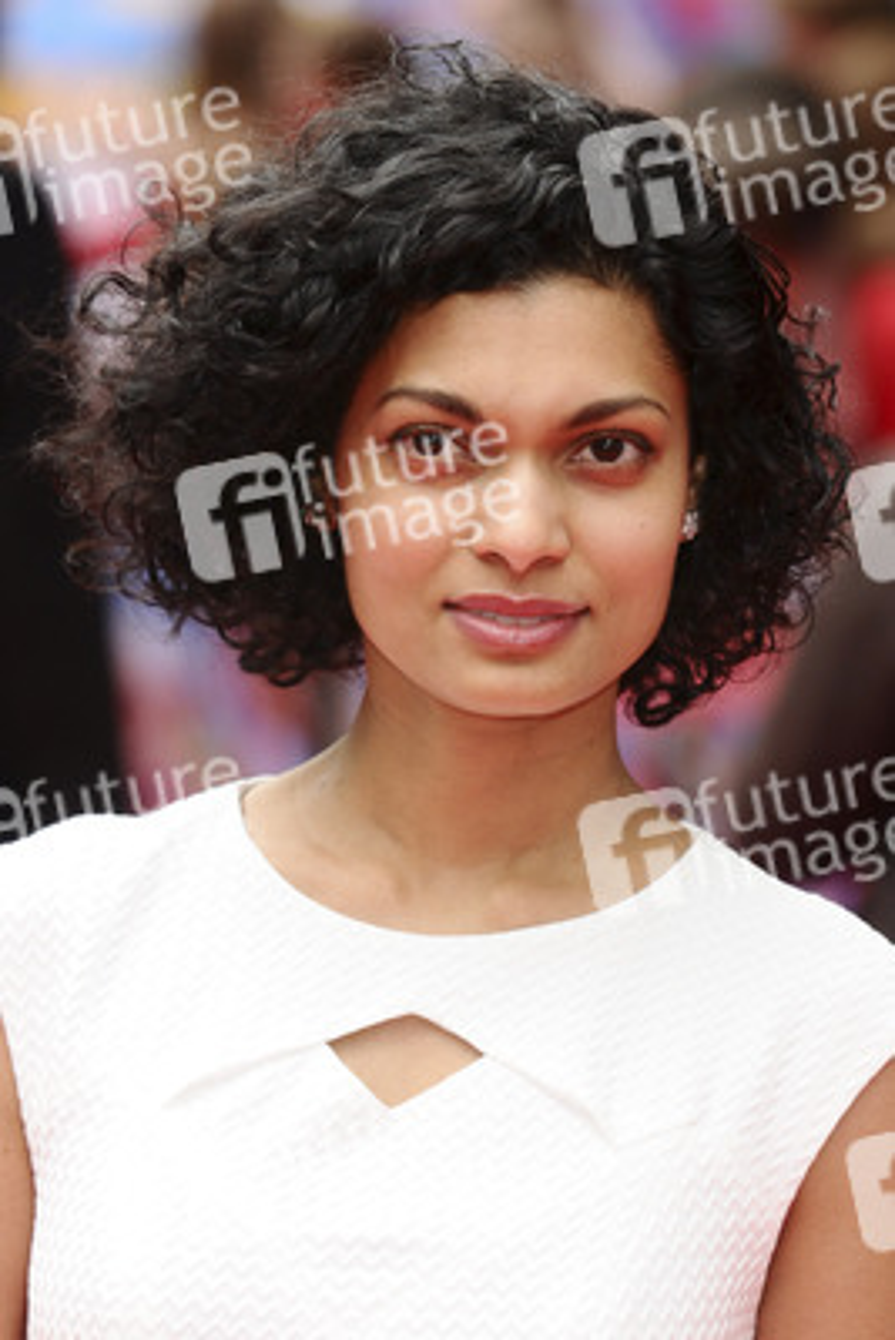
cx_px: 448
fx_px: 6706
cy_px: 670
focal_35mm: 180
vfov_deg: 11.4
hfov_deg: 7.6
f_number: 4.5
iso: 320
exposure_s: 1/250
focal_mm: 120
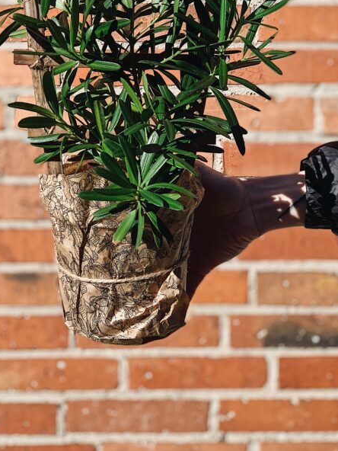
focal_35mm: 90
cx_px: 117
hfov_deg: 16.4
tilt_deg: -4.7
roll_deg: -0.4
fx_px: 1172
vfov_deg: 21.5
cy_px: 88
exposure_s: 1/872
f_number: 2.4
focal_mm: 6
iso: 16
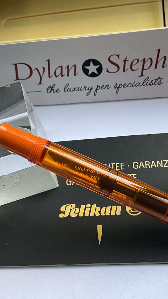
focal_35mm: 43
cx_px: 101
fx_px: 341
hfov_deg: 27.6
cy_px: 147
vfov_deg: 47.4
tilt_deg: -58.0
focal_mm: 3
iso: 50
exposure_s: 1/122
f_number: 1.8
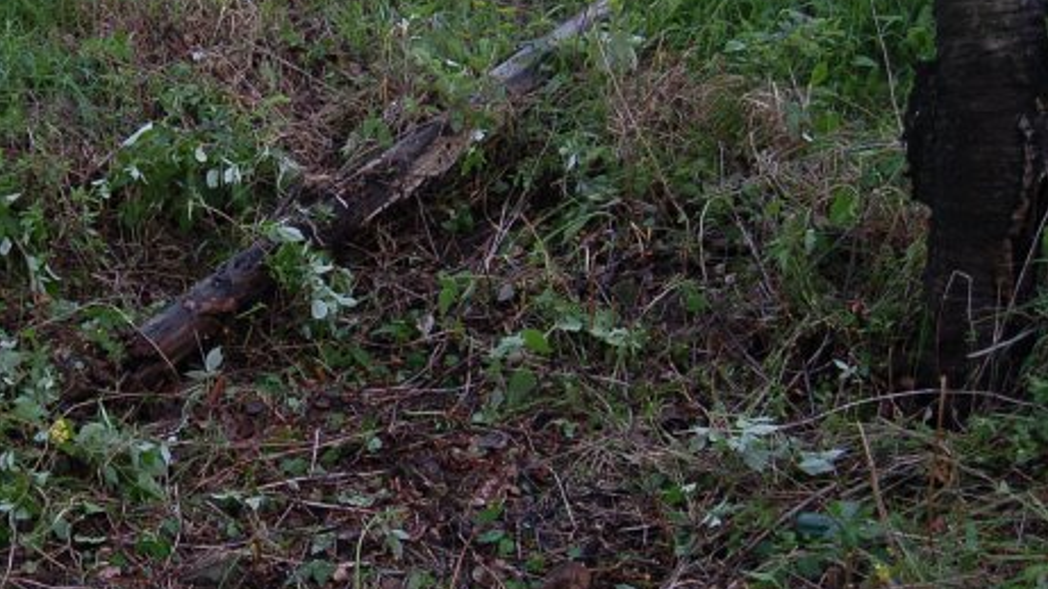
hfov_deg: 33.9
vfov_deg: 20.0
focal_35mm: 60
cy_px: 243
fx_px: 1667
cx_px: 216
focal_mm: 22
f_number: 4.5
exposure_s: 1/30
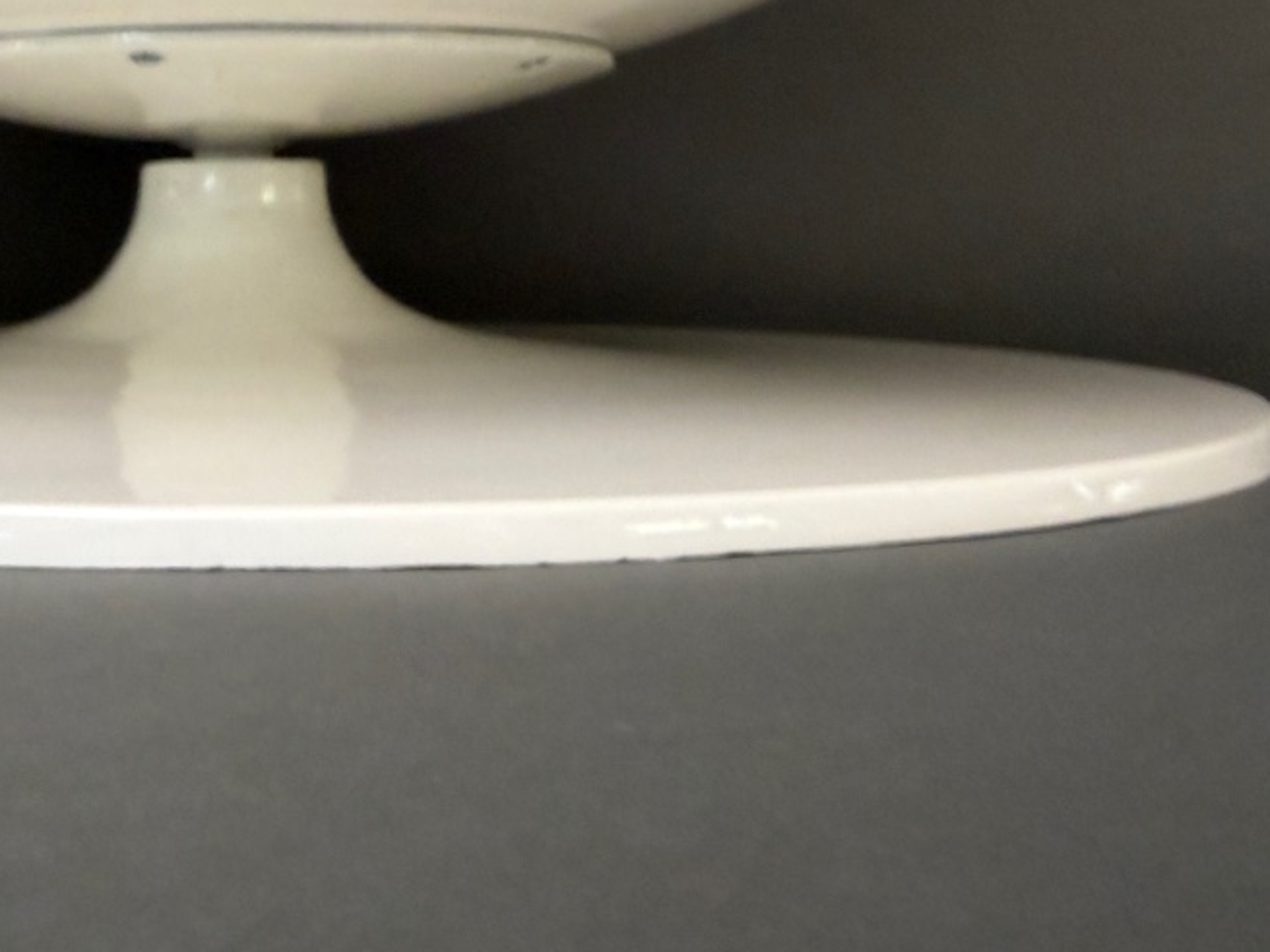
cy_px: 155
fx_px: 1614
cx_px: 238
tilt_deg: +3.7
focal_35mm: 44
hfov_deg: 41.0
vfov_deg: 31.8
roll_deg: +0.6
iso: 320
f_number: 2.2
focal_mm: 2.22
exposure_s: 1/50
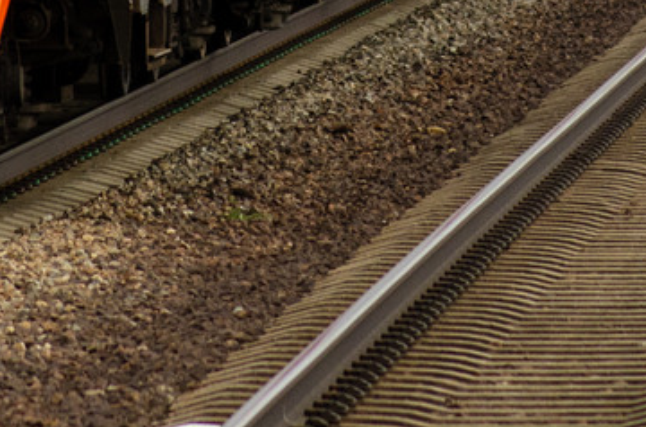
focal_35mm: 812
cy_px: -446
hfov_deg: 2.5
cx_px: 93
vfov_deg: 1.7
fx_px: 14532
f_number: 7.1
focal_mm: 130
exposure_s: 1/1250
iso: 320
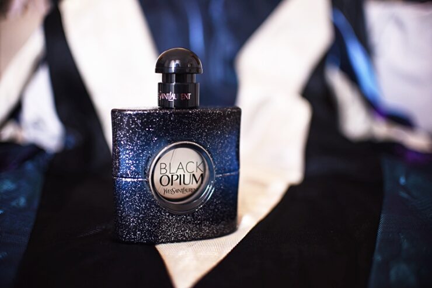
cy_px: 144
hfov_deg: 54.4
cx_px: 216
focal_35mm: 35
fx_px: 420
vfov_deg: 37.9
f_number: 1.8
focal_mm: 35
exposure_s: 1/320
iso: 1000
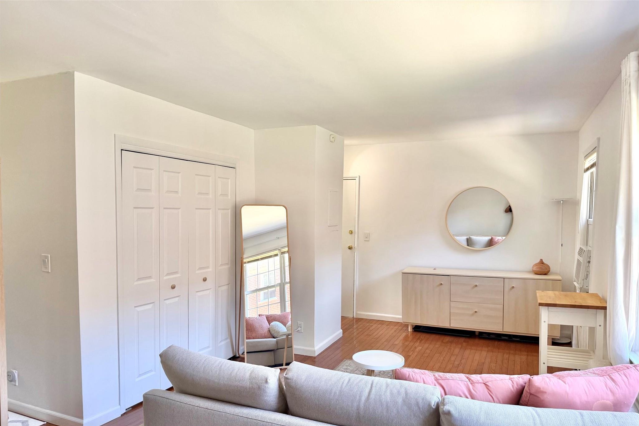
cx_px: 319
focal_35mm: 25
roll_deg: -0.3
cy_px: 240
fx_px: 444
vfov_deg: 51.1
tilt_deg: -4.6
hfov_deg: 71.5
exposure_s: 1/121
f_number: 1.78
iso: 160
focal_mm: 6.76
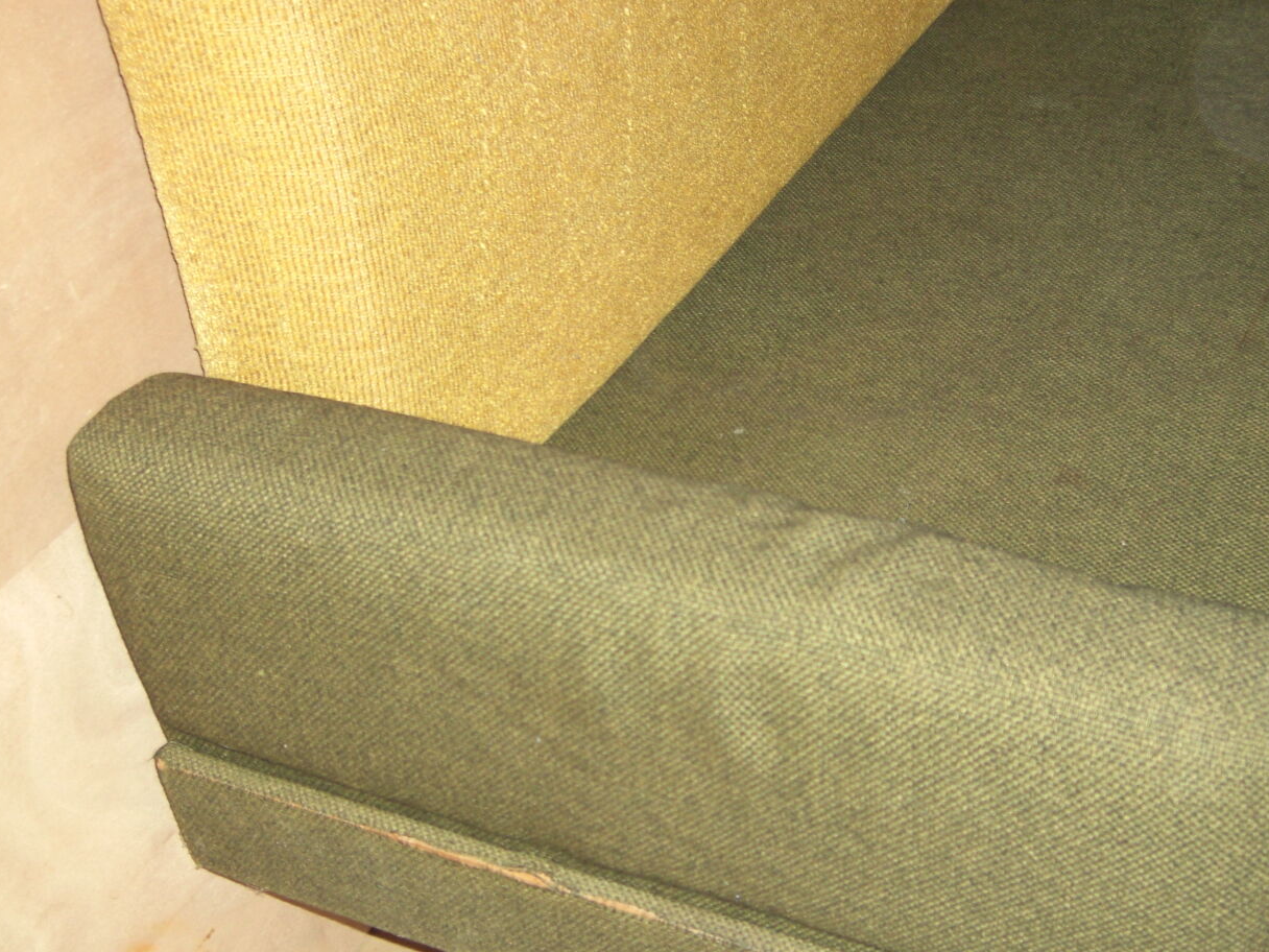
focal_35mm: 50
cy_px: 593
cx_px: 627
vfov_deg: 29.0
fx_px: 1833
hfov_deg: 38.2
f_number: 2.8
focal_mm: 7.9
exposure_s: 1/60
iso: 200
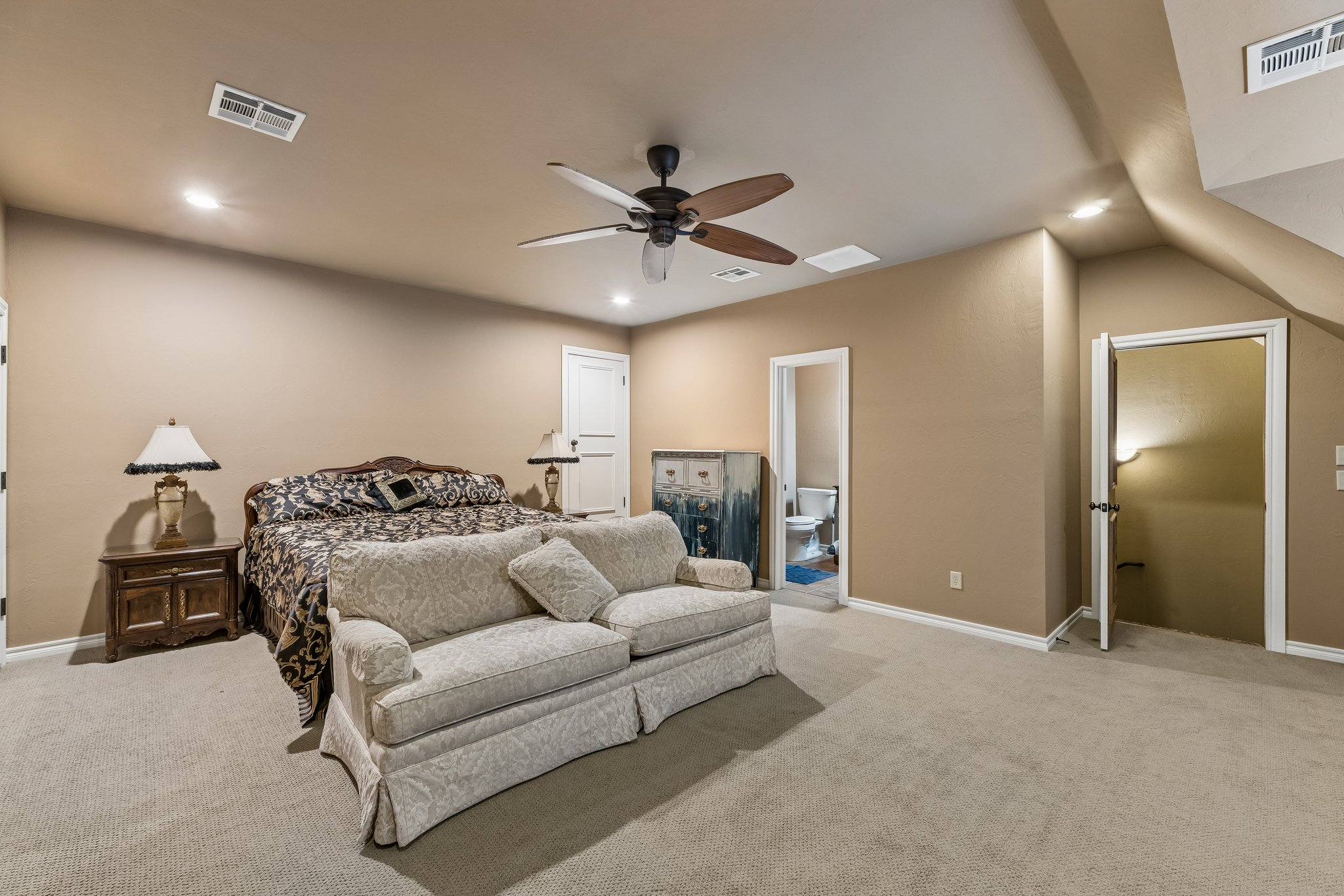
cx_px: 672
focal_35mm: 15
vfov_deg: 77.3
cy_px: 448
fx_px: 560
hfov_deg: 100.4
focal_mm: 10
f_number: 7.1
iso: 200
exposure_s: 1/5
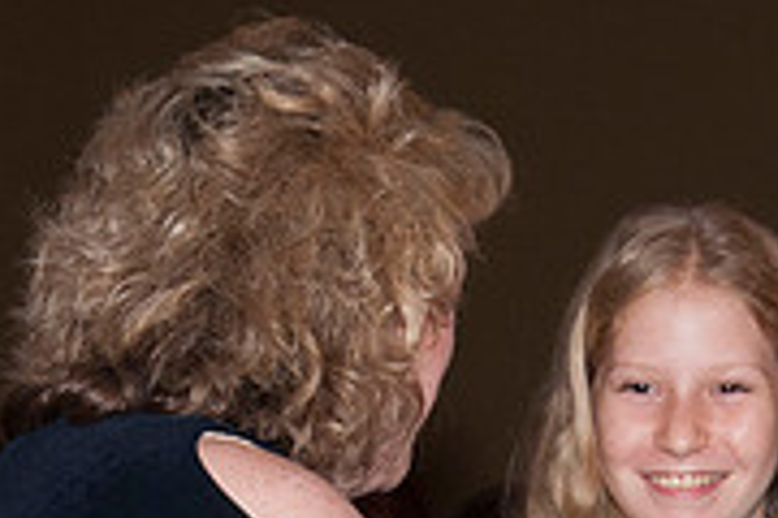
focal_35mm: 193
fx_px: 4171
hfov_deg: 10.7
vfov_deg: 7.1
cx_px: 411
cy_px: 611
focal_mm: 40
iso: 800
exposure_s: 1/80
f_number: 5.6
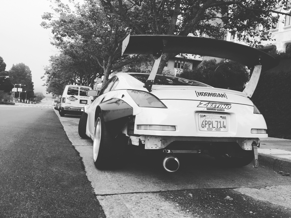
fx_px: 244
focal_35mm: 29
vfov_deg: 48.2
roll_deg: -4.7
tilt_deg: -2.6
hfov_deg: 61.7
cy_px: 109
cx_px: 146
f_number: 2.2
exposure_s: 1/120
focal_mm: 4.15
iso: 32
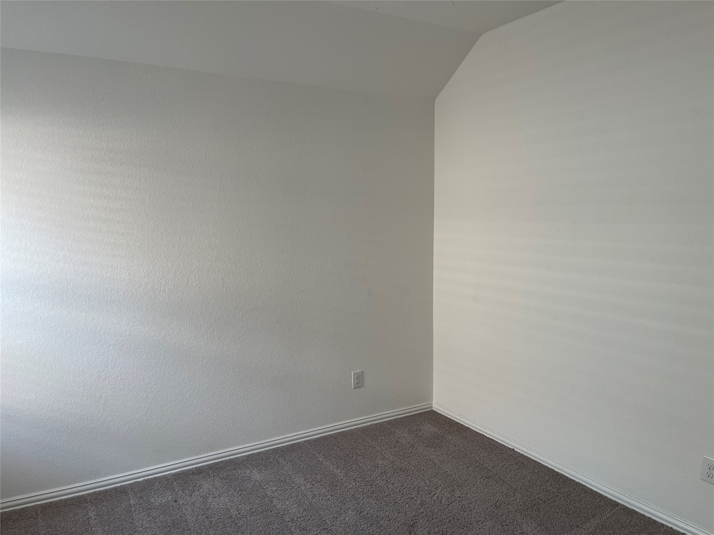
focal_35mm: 25
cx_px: 357
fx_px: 516
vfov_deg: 54.9
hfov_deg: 69.4
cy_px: 268
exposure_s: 1/120
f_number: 1.6
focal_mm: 5.1
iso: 100
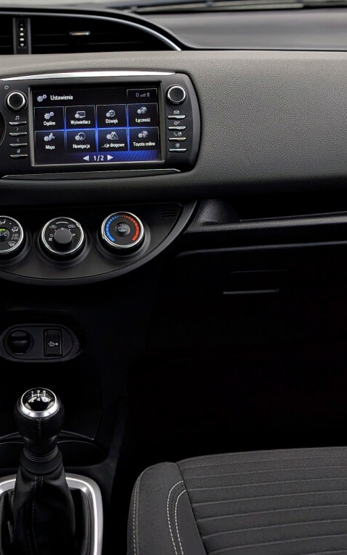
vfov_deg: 37.7
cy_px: 178
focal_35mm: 53
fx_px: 802
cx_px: 30
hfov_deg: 23.7
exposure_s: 1/90
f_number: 1.7
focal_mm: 4.53
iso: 33
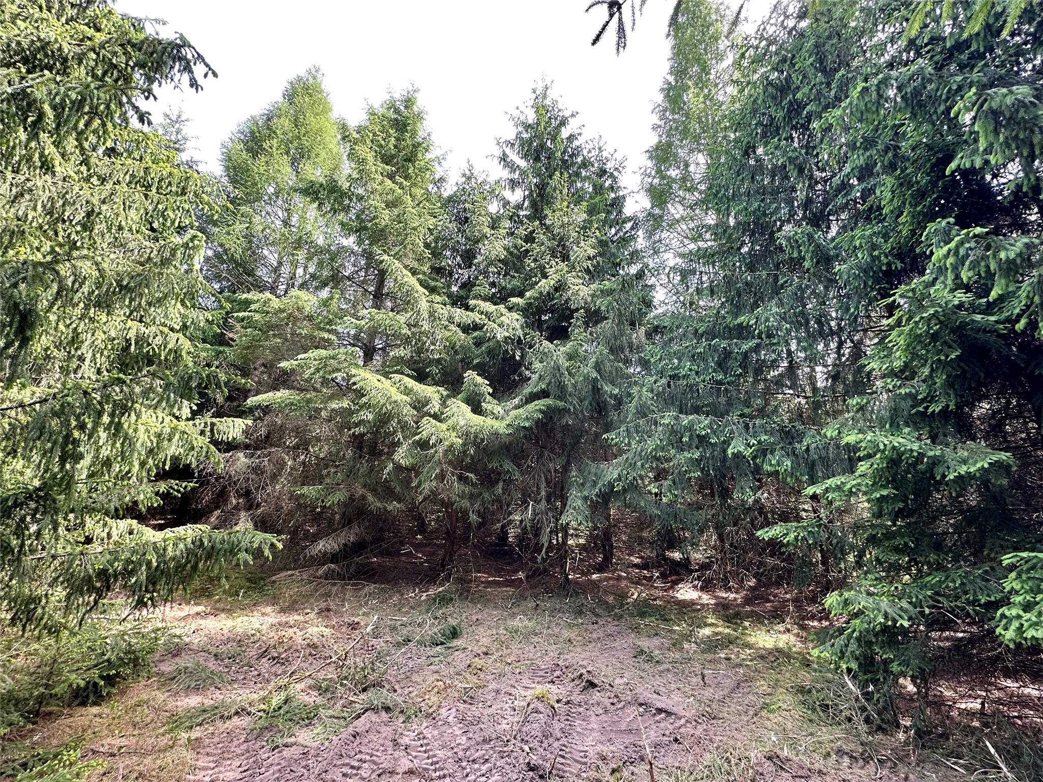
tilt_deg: +15.0
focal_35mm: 14
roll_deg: -1.8
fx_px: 422
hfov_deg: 102.1
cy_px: 391
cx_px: 522
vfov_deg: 85.7
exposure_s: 1/99
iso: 50
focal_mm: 2.22
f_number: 2.2
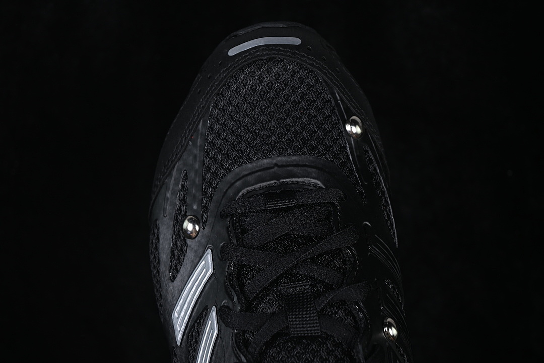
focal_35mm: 75
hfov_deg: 27.0
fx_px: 1133
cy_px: 182
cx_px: 272
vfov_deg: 18.2
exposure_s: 1/60
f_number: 6.3
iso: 160
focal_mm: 50
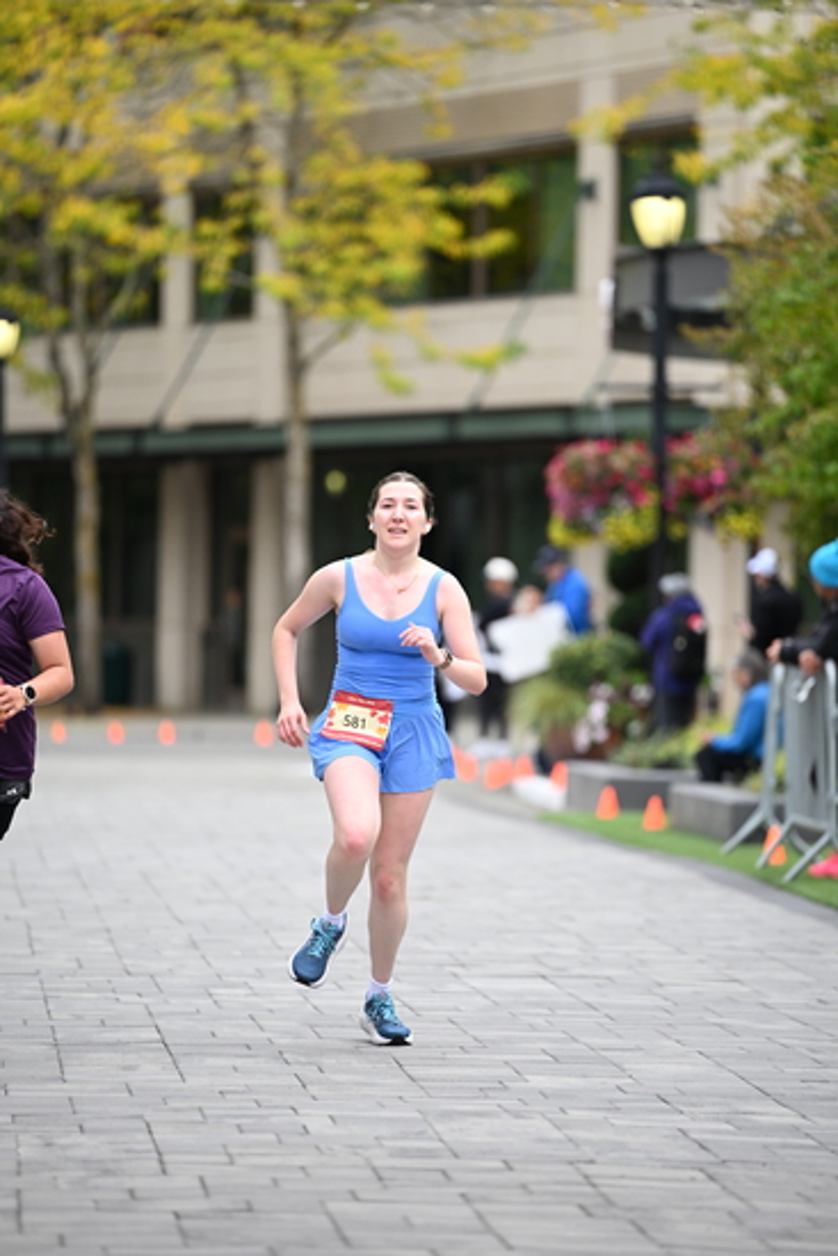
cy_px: 628
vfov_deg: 10.3
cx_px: 419
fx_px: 6978
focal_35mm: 200
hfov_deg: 6.9
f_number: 2.8
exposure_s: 1/2000
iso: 640
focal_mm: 200
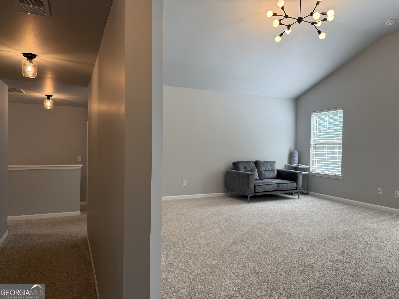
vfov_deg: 56.8
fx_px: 277
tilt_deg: -1.1
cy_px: 150
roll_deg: -1.0
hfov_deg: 71.6
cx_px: 200
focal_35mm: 24
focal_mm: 6.76
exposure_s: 1/136
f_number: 1.78
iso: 100
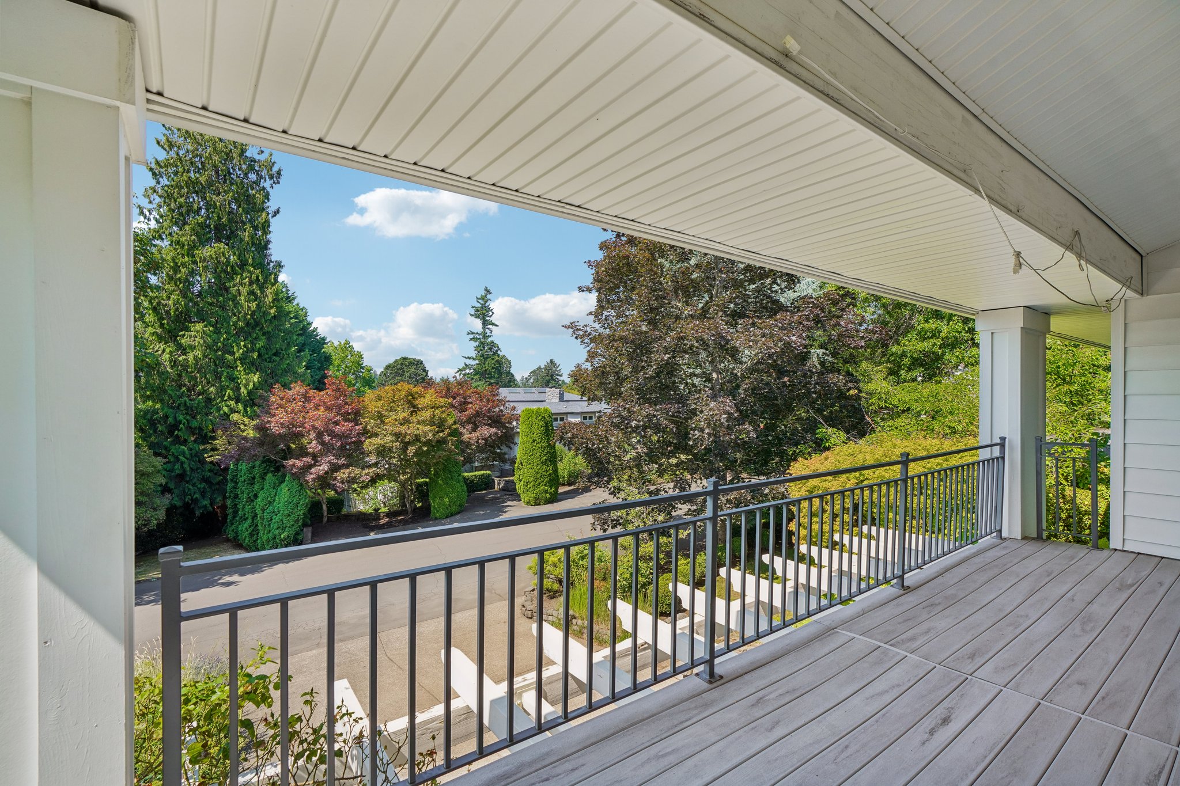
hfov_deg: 96.7
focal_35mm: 16
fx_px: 524
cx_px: 590
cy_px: 393
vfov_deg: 73.7
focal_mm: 16
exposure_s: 1/500
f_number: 8
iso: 400
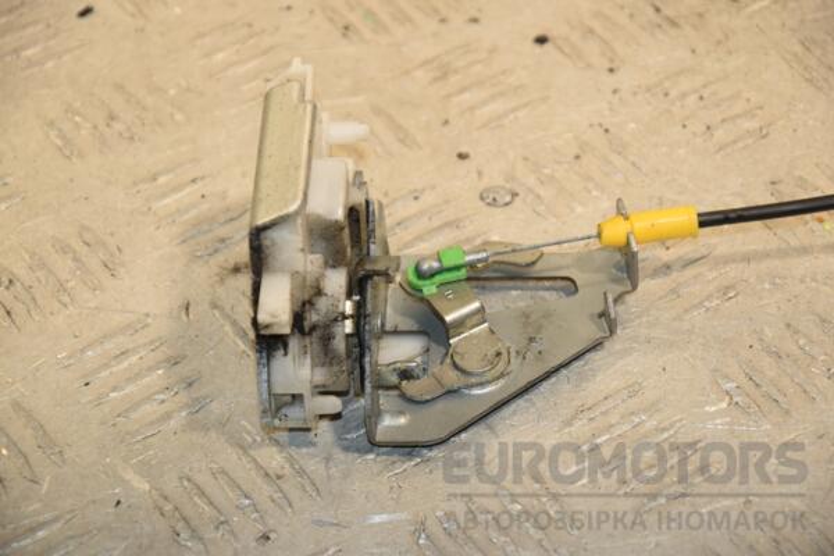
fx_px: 3648
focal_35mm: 158
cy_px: 278
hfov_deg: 13.0
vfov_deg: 8.7
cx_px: 417
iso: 800
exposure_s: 1/200
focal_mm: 105
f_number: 6.3
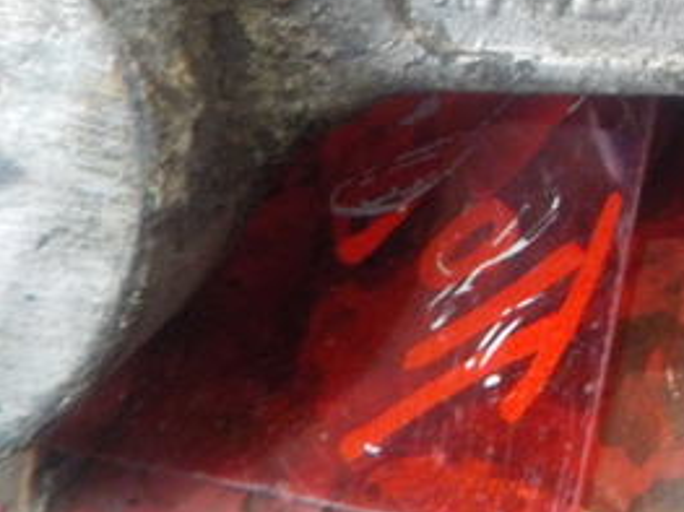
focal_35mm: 73
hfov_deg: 24.1
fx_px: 1442
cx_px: 830
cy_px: -83
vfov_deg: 19.1
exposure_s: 1/8
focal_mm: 4.1
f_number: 3.3
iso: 450
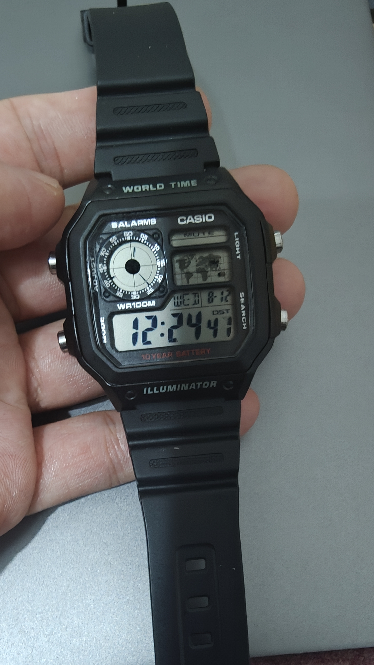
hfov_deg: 37.4
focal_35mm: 31
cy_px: 370
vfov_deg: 62.4
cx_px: 244
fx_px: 547
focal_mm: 2.3
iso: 2000
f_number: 2
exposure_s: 1/20
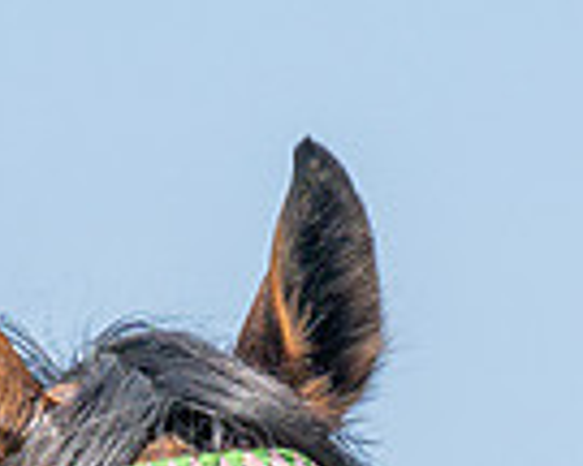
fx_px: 21982
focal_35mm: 1274
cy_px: 568
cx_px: 254
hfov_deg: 1.5
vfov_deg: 1.2
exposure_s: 1/2000
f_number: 4
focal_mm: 135
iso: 200
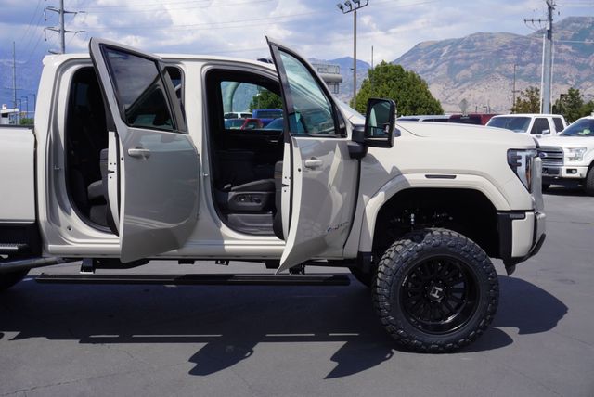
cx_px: 297
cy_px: 198
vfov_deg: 33.1
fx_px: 669
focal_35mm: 40
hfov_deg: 47.9
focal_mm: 27
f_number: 11
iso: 100
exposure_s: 1/160
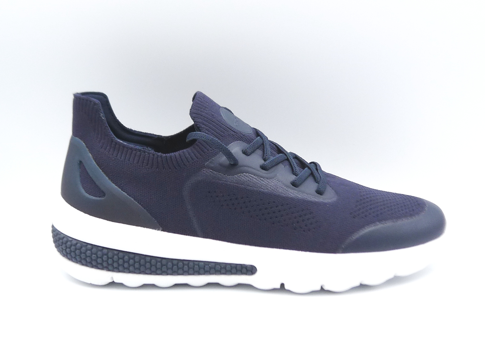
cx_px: 242
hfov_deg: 33.8
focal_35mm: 57
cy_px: 182
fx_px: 799
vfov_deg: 25.7
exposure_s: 1/100
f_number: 3.6
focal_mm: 5.8
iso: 100
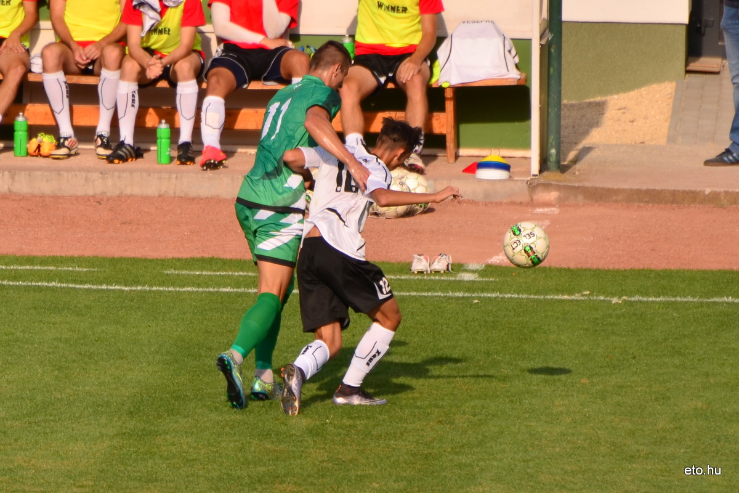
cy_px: 246
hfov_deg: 4.6
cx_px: 370
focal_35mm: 450
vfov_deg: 3.1
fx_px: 9237
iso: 200
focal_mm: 300
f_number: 5.6
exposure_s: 1/1250
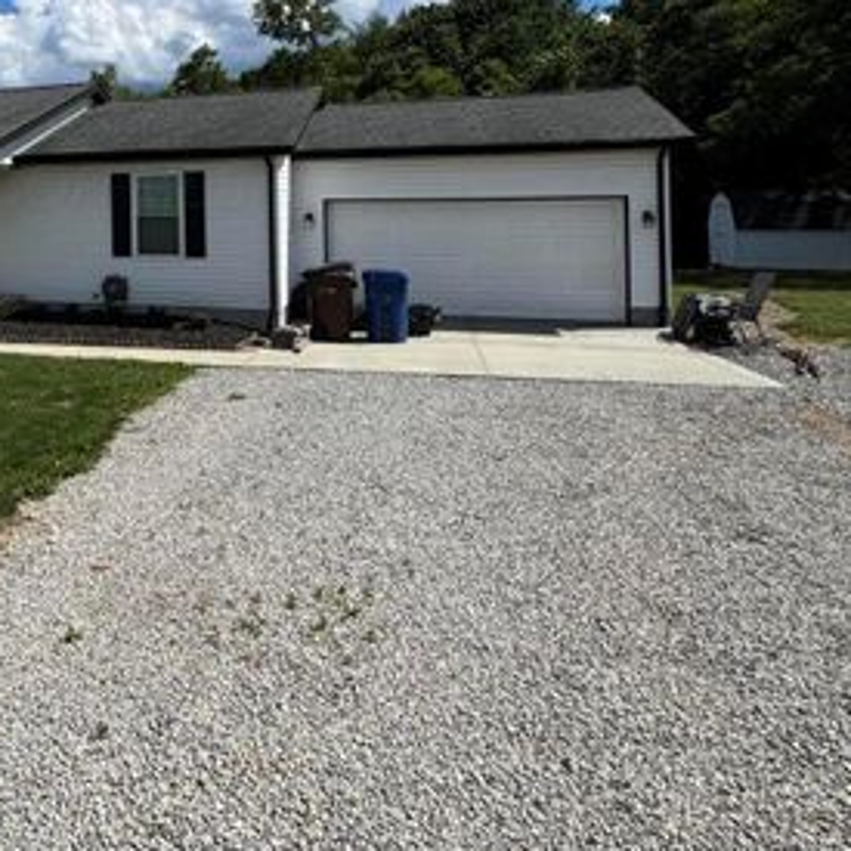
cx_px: 96
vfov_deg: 51.1
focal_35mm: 30
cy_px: 187
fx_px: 834
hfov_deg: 48.7
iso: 50
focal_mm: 2.22
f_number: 2.2
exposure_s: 1/3390
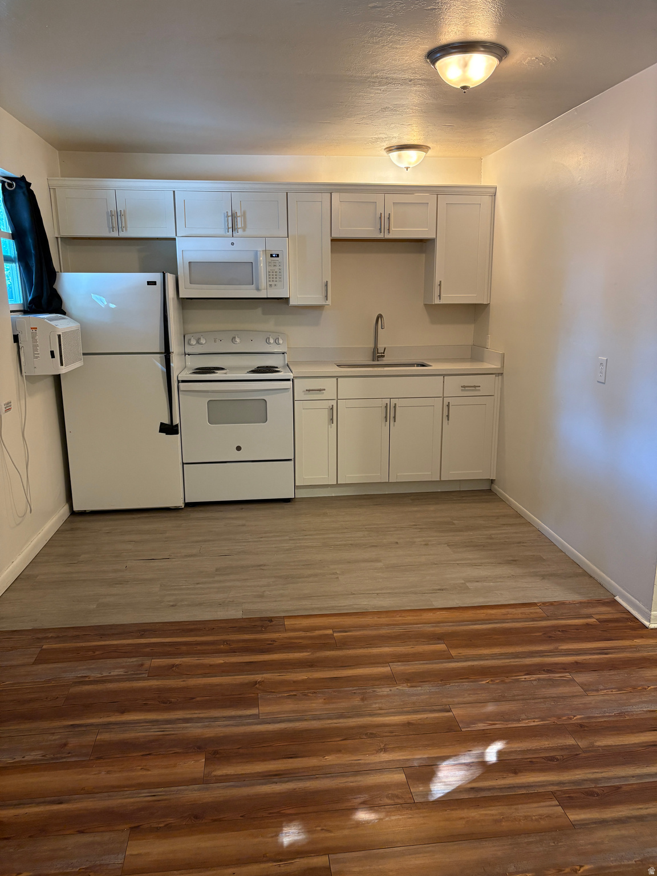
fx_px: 658
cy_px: 438
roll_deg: +0.9
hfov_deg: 53.1
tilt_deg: -12.6
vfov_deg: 67.3
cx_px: 328
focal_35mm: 26
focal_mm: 5.96
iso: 200
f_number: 1.6
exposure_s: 1/60
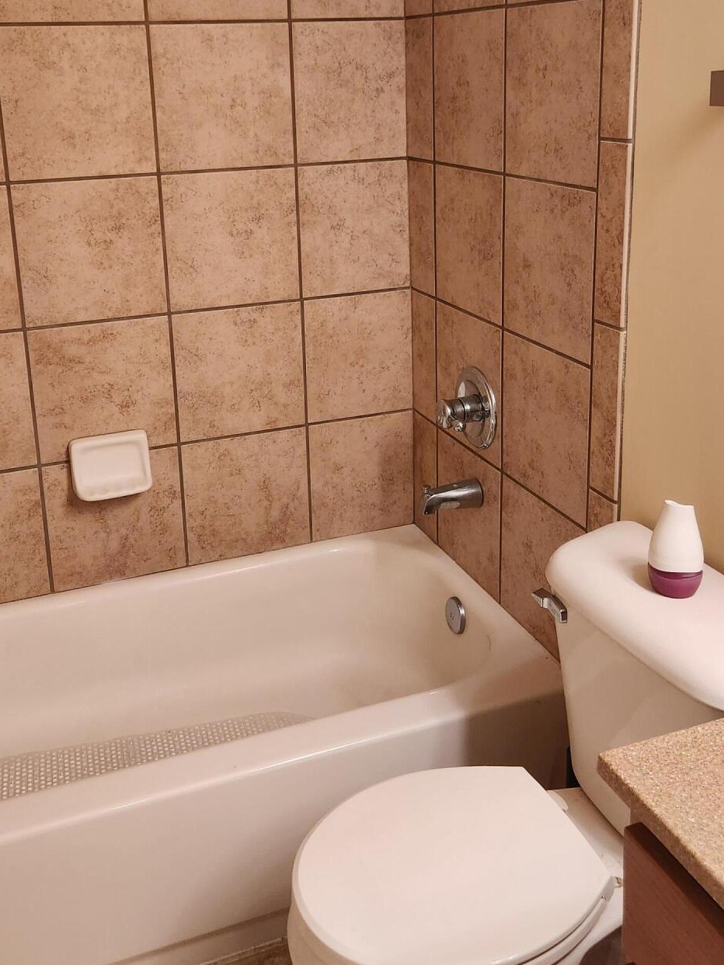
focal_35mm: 37
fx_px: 1032
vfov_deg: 49.4
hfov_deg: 38.6
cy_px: 335
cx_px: 343
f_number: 1.8
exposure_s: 1/120
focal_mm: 5.4
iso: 320
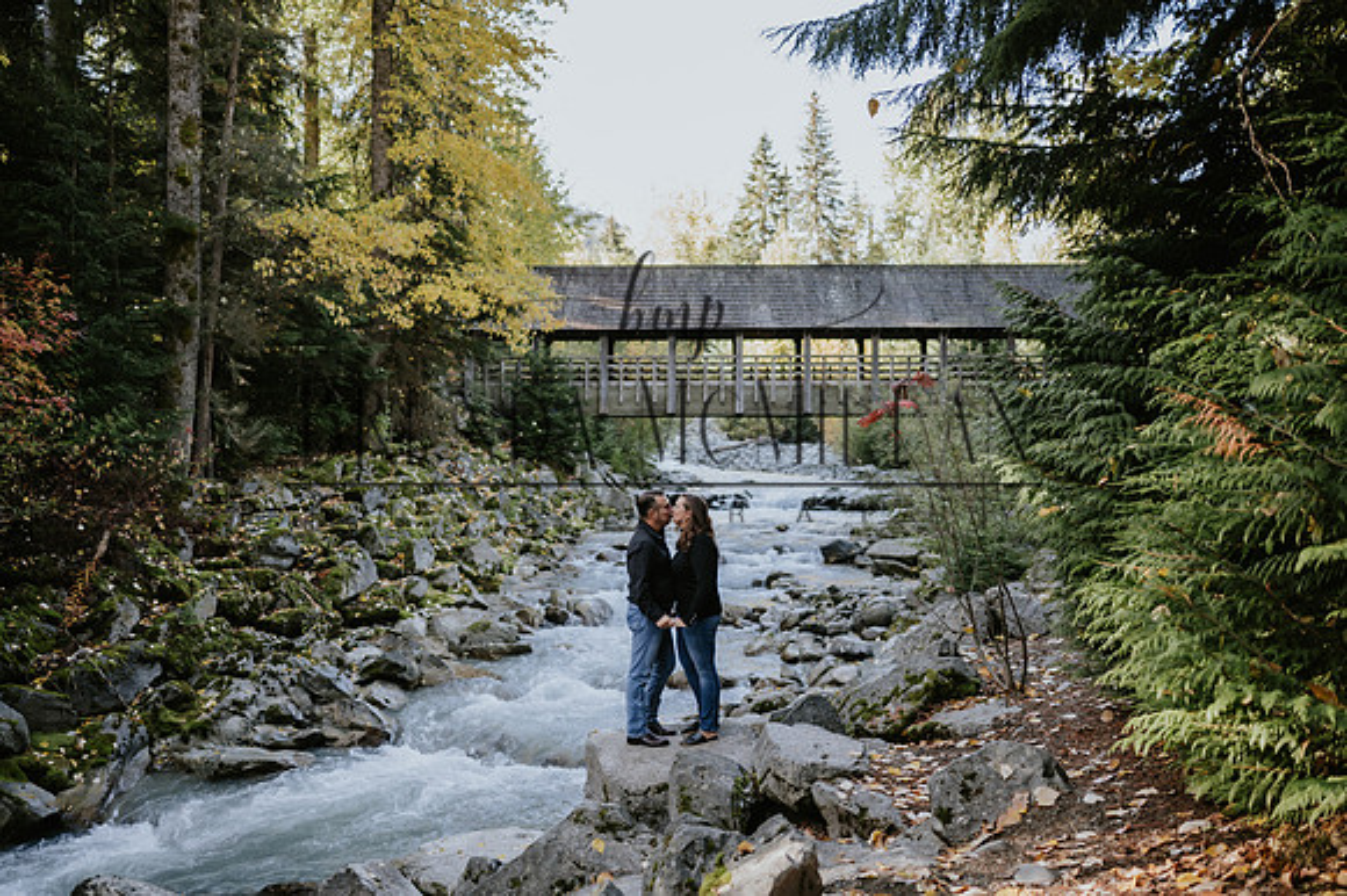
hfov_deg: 54.2
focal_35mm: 35
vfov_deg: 37.6
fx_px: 1317
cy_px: 448
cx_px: 674
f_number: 1.8
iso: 400
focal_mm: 35
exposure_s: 1/500
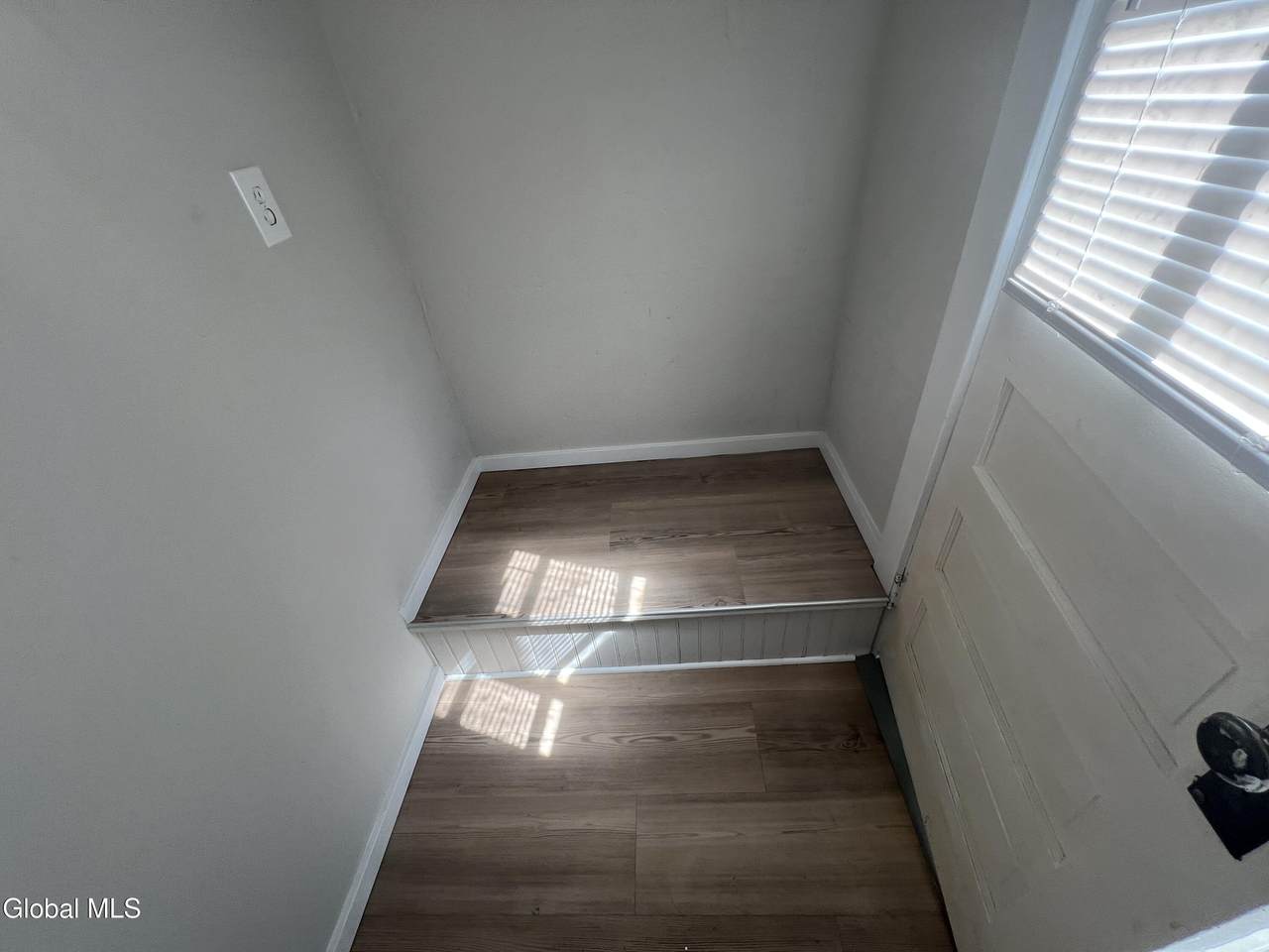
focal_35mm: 13
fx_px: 477
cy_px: 476
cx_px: 634
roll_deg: +6.8
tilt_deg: -37.0
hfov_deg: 106.2
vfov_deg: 89.9
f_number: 1.8
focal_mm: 1.57
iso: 50
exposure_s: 1/120
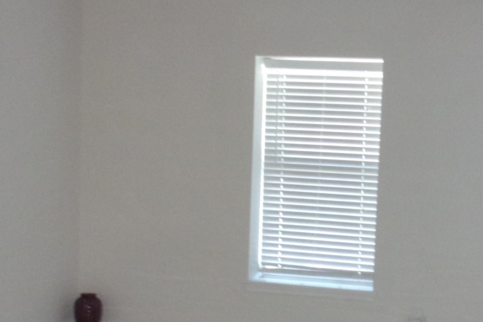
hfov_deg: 22.2
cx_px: 368
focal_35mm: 91
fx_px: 1221
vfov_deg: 14.9
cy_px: 262
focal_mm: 6.4
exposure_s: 1/34
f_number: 4.5
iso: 381
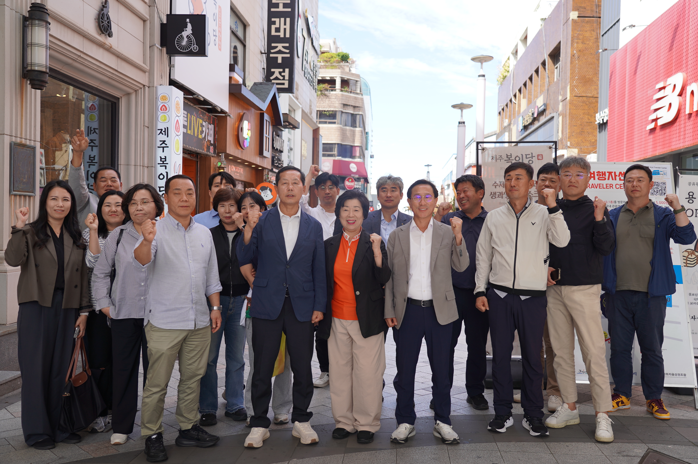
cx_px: 349
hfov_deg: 58.8
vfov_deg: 41.0
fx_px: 620
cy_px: 232
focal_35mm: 32
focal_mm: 32
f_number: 4
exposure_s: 1/200
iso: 100
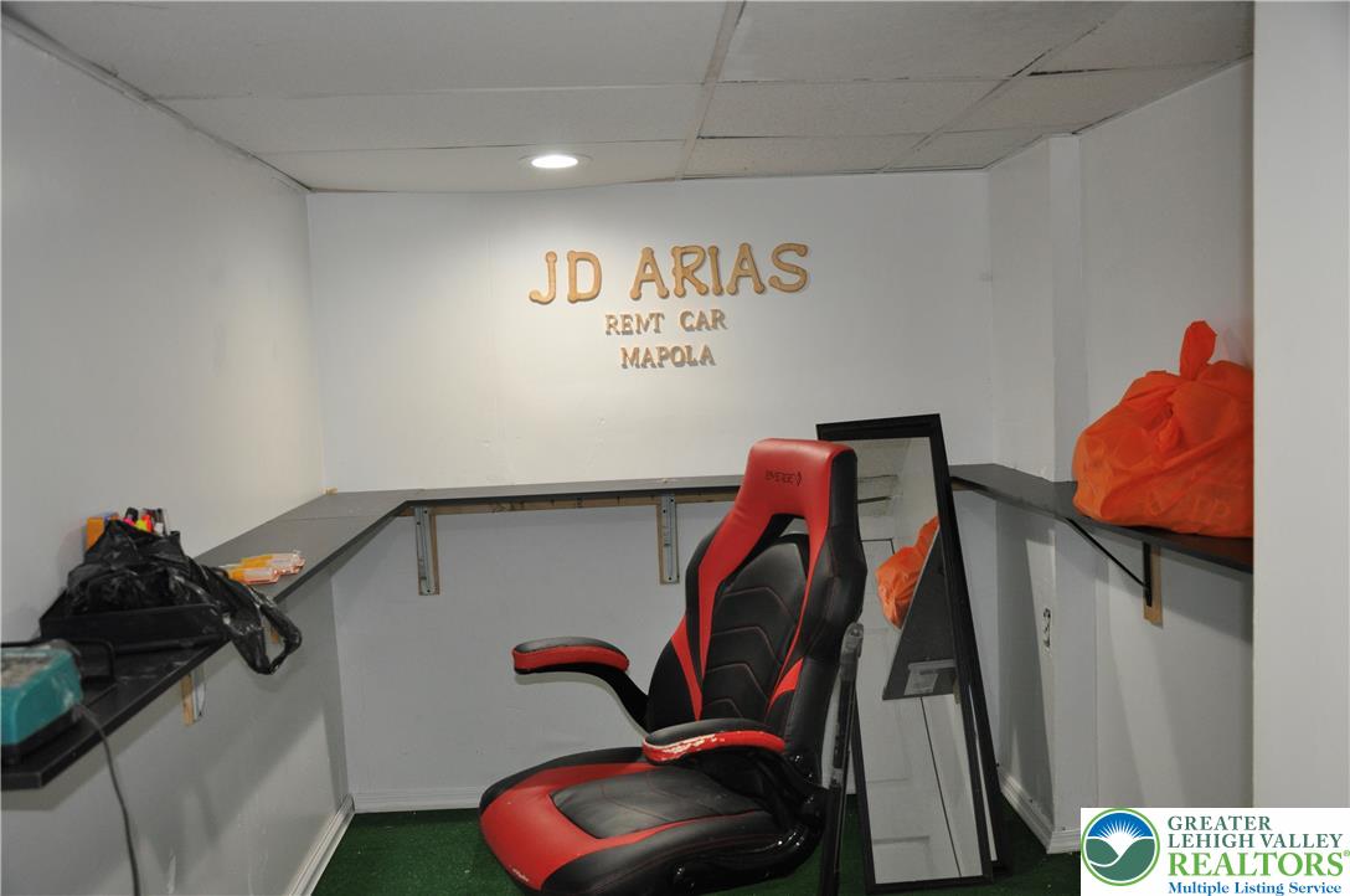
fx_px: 1179
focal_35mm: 32
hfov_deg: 59.6
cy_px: 448
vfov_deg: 41.6
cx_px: 675
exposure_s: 1/80
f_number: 3.8
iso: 800
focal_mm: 21
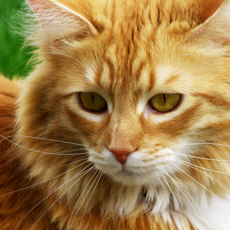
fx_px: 4337
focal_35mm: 577
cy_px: 115
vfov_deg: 3.0
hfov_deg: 3.0
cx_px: 133
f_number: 13
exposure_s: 1/500
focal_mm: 300
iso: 4000
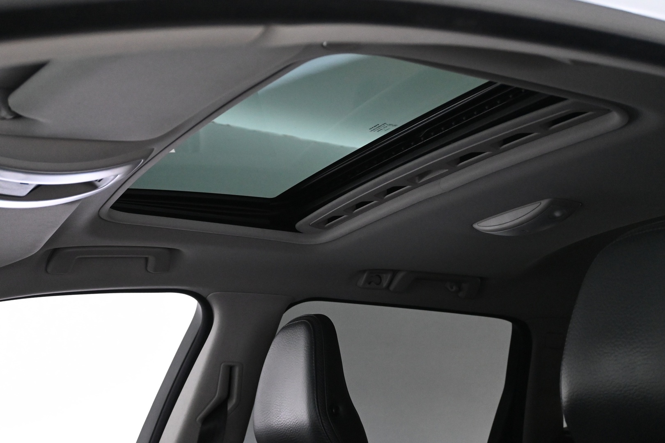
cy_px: 222
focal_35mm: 49
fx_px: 900
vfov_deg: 27.7
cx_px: 332
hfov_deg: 40.5
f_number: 5
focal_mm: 32.5
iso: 4500
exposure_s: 1/50
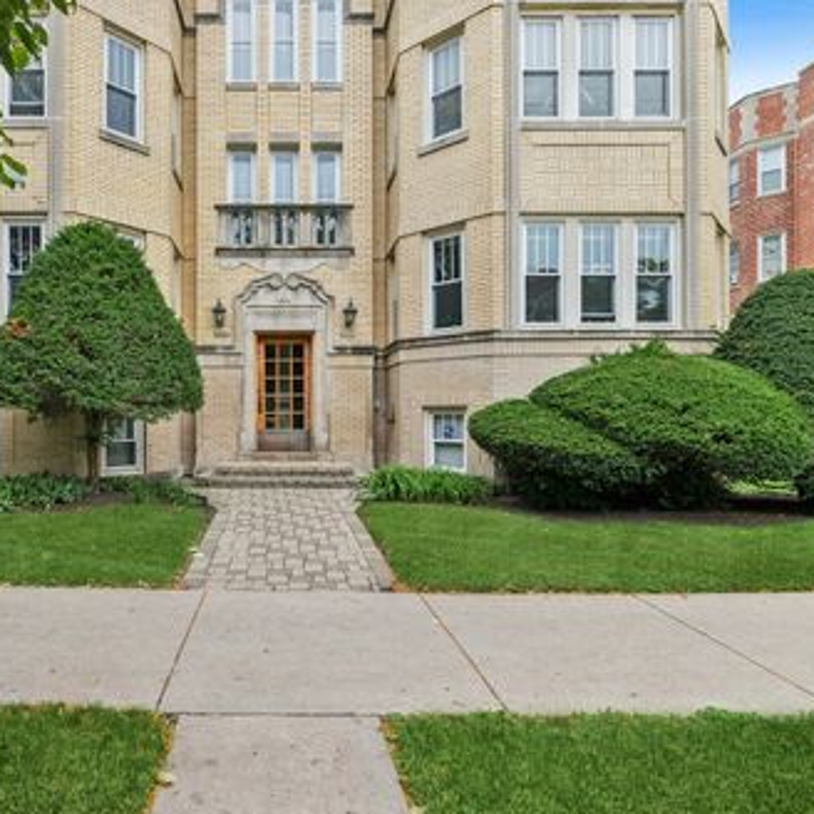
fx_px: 585
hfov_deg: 67.8
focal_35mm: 22
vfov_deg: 69.6
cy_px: 411
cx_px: 275
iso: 160
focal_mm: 17
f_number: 13
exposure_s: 1/5
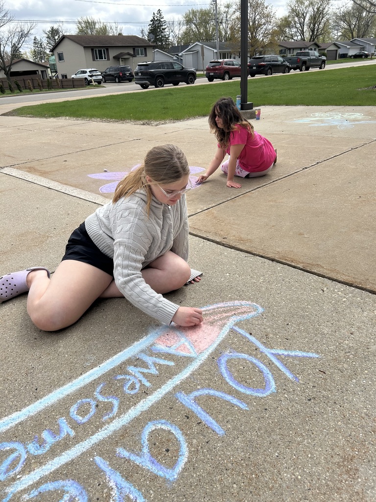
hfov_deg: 53.1
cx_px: 188
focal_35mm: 26
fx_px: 377
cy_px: 251
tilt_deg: -26.4
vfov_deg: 67.3
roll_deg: +4.1
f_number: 1.5
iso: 50
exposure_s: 1/3356
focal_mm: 5.7
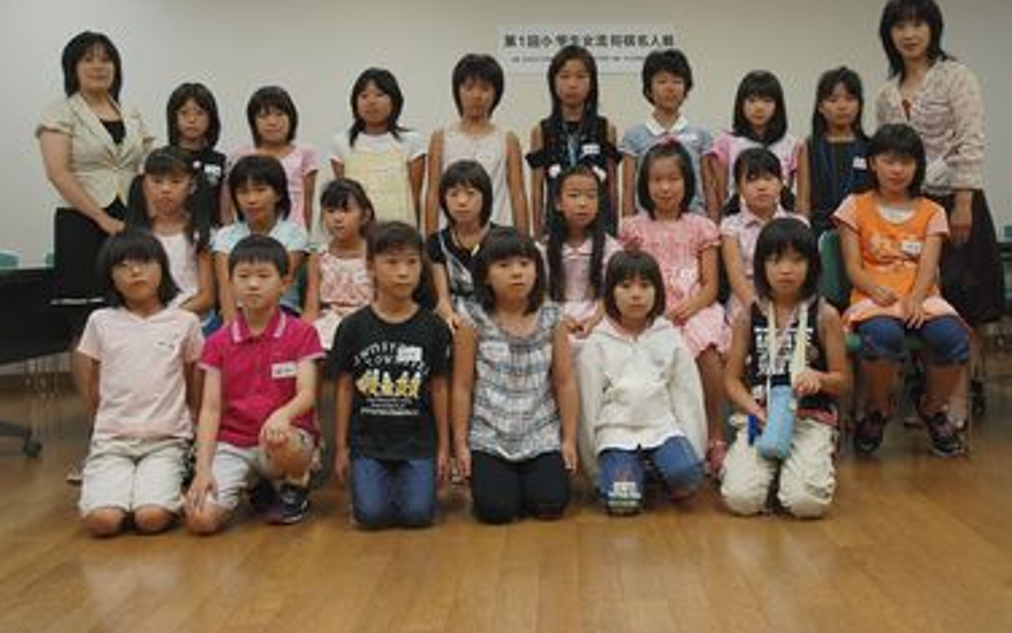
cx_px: 541
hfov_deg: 45.2
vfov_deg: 29.2
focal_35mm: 44
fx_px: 1214
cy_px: 260
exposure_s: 1/50
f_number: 3.8
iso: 200
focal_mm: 24
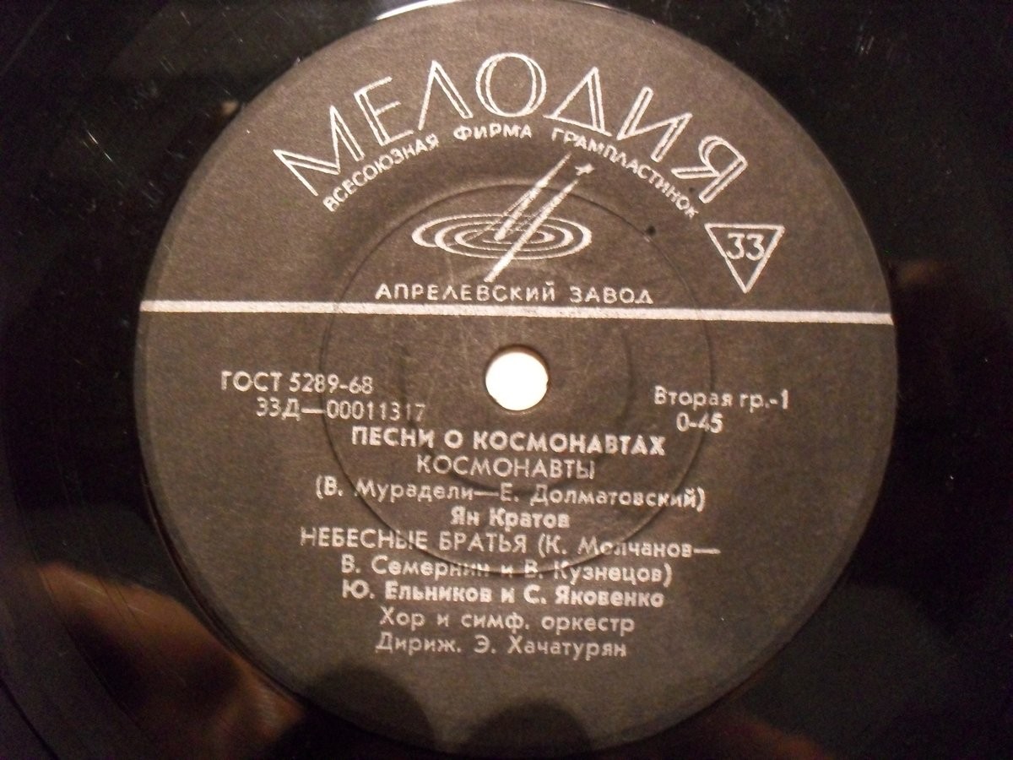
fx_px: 1112
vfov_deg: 37.7
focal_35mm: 38
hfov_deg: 49.0
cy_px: 380
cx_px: 506
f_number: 2.8
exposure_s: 1/8
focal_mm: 6.3
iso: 400
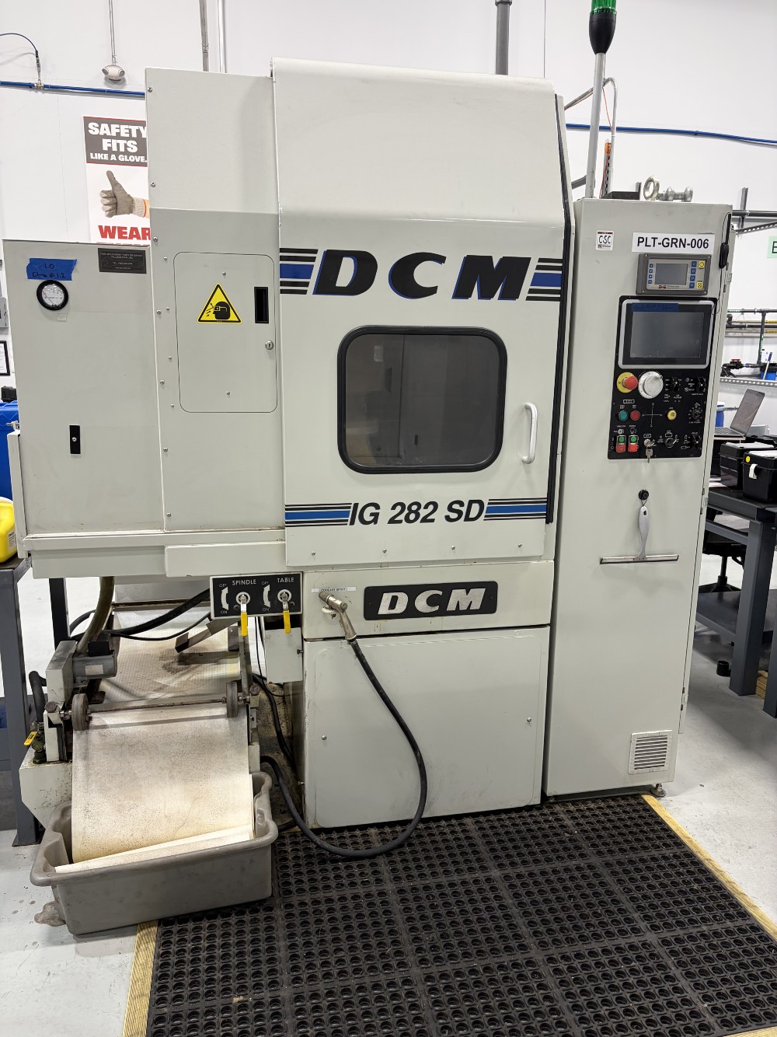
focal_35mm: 26
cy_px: 518
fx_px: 778
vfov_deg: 67.3
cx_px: 388
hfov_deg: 53.0
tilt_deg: -11.6
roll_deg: -0.7
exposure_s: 1/60
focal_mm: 5.96
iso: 80
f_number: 1.6
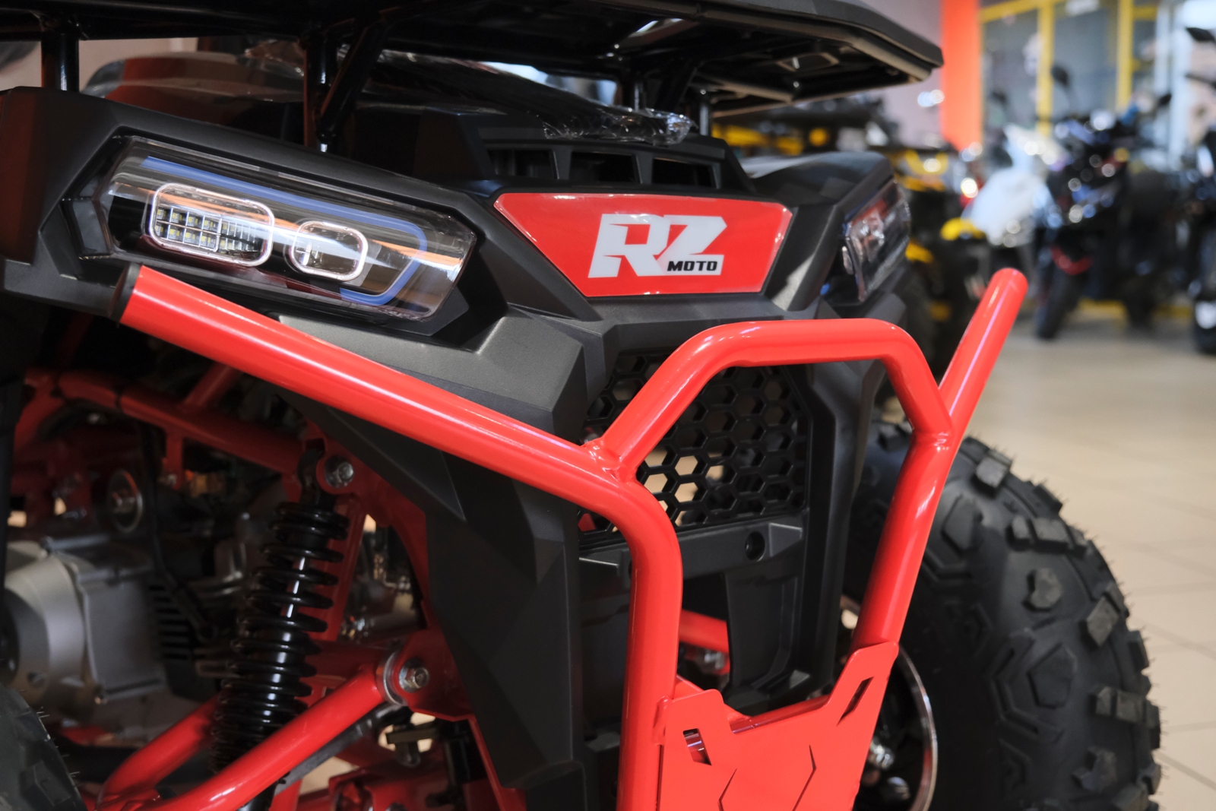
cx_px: 608
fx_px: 1486
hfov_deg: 44.5
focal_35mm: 44
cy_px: 406
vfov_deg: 30.5
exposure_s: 1/200
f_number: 4
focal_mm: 29.2
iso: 3200
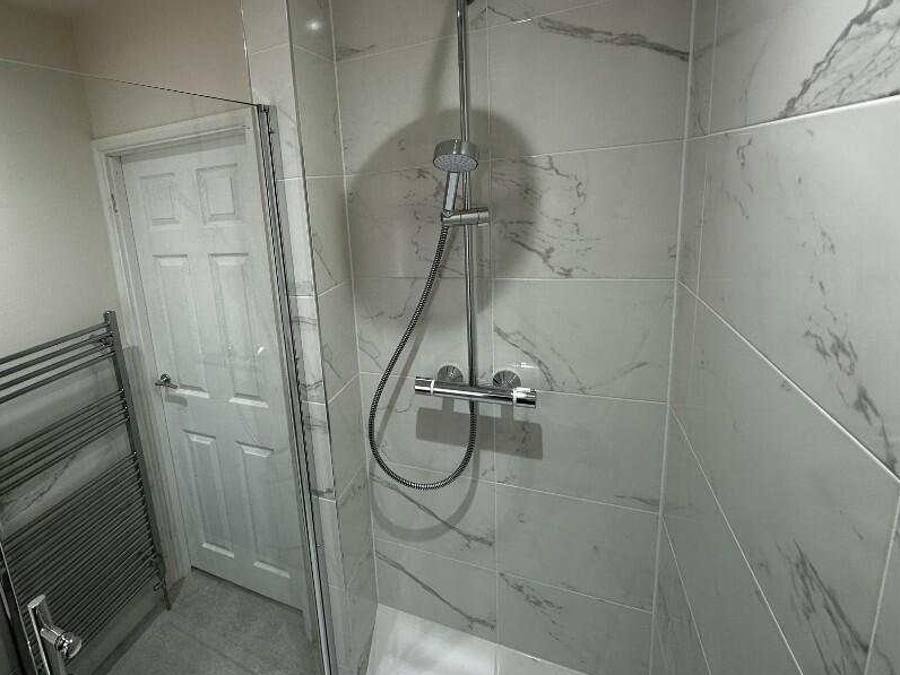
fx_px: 468
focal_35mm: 18
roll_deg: +5.3
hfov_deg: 85.6
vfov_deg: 71.2
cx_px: 324
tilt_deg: -11.7
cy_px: 288
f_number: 2.2
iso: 125
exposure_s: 1/100
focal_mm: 2.22
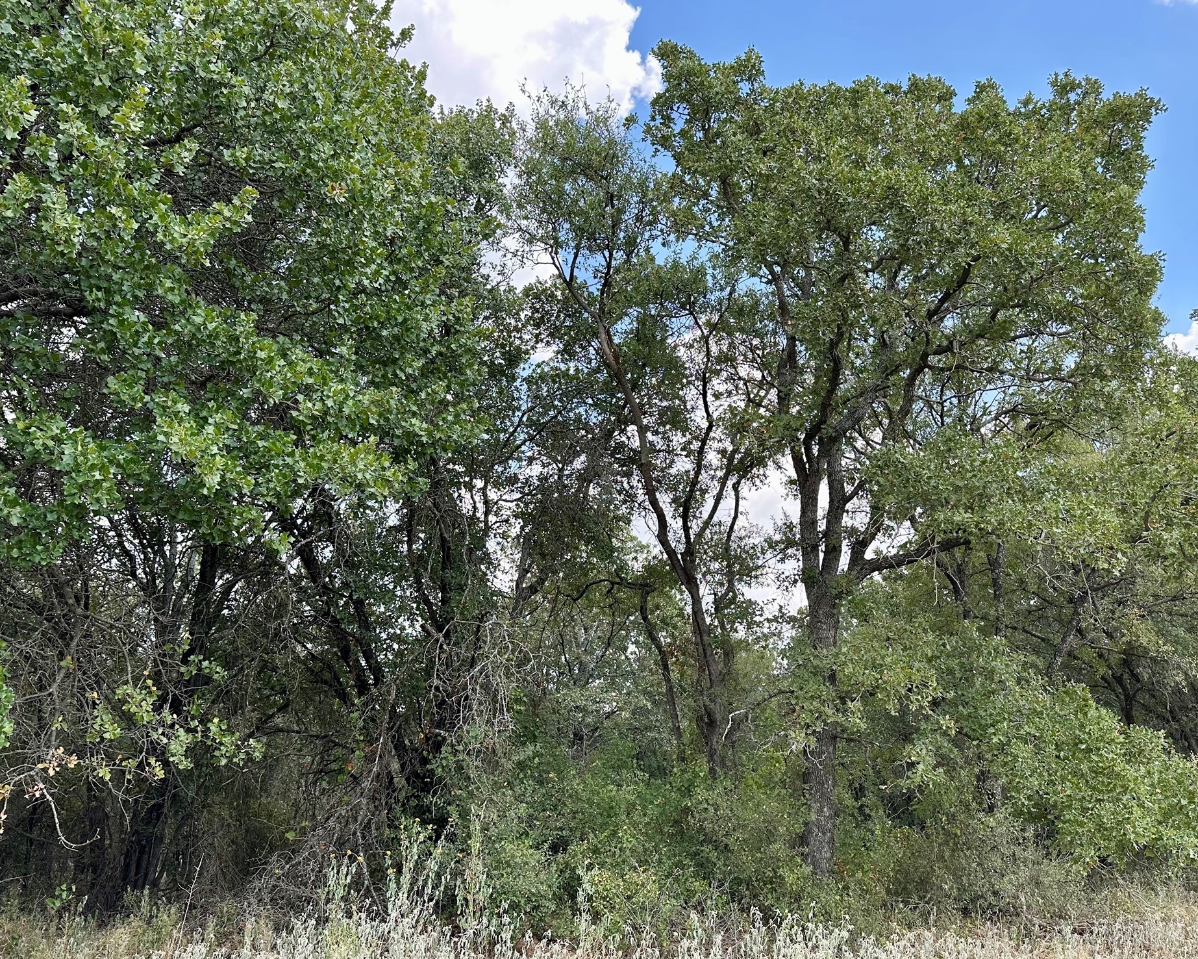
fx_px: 922
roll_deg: -0.5
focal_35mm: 26
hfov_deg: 65.9
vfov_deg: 54.9
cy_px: 487
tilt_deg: +18.5
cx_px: 658
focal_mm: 6.86
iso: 80
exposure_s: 1/1171
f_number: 1.78
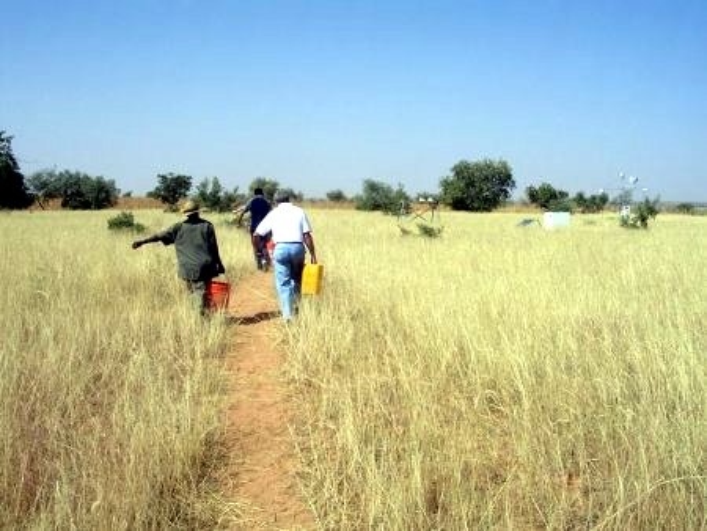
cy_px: 266
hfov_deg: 49.0
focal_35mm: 38
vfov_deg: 37.8
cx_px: 354
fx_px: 777
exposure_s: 1/502
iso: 100
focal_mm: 5.8
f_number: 5.6
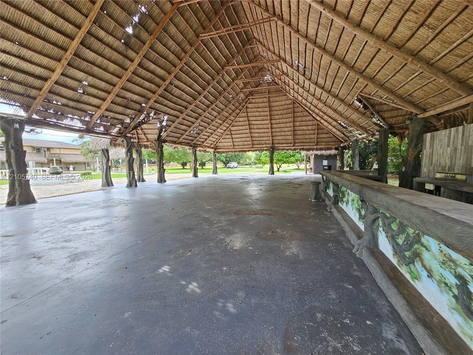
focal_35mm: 13
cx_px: 236
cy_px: 178
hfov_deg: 106.2
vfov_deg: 89.9
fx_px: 178
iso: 50
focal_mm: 2.2
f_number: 2.2
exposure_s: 1/134
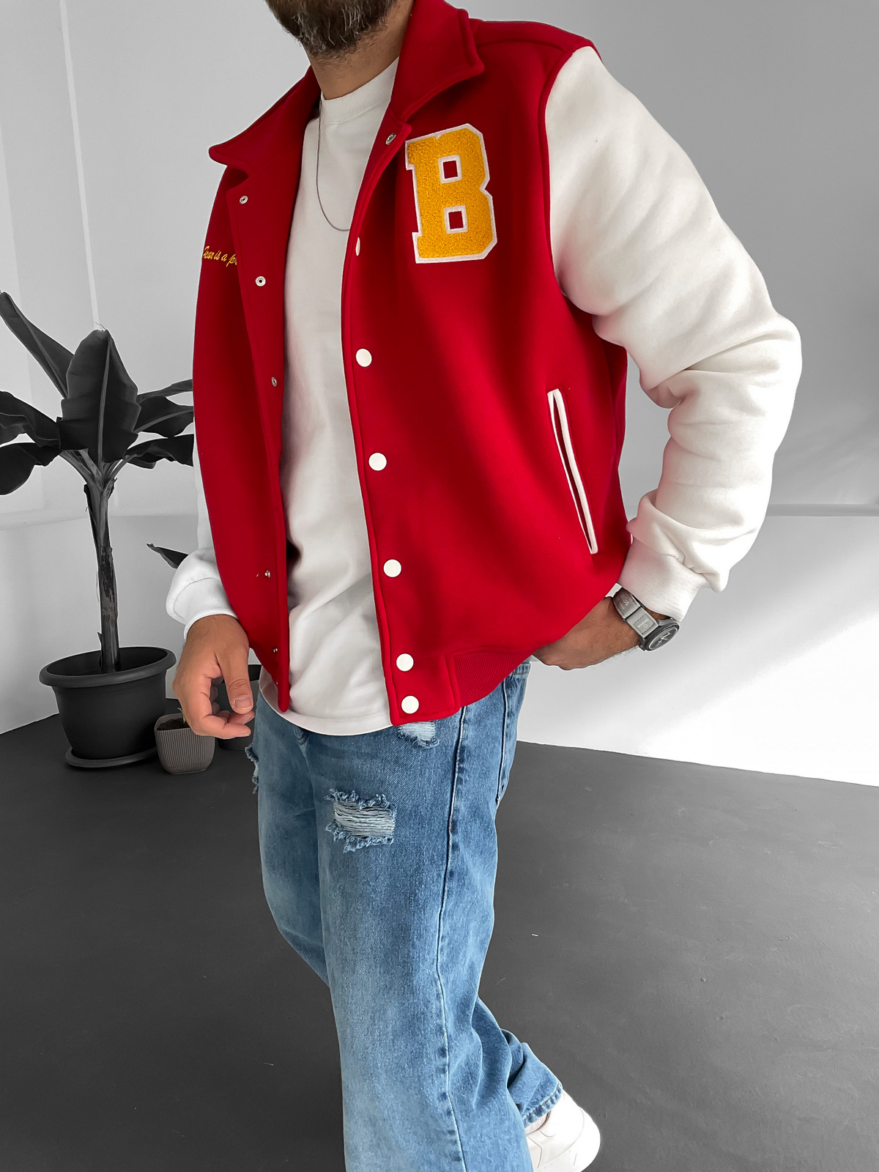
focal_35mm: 29
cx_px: 440
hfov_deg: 48.2
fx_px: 982
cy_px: 586
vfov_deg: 61.7
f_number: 1.8
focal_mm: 3
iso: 50
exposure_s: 1/120
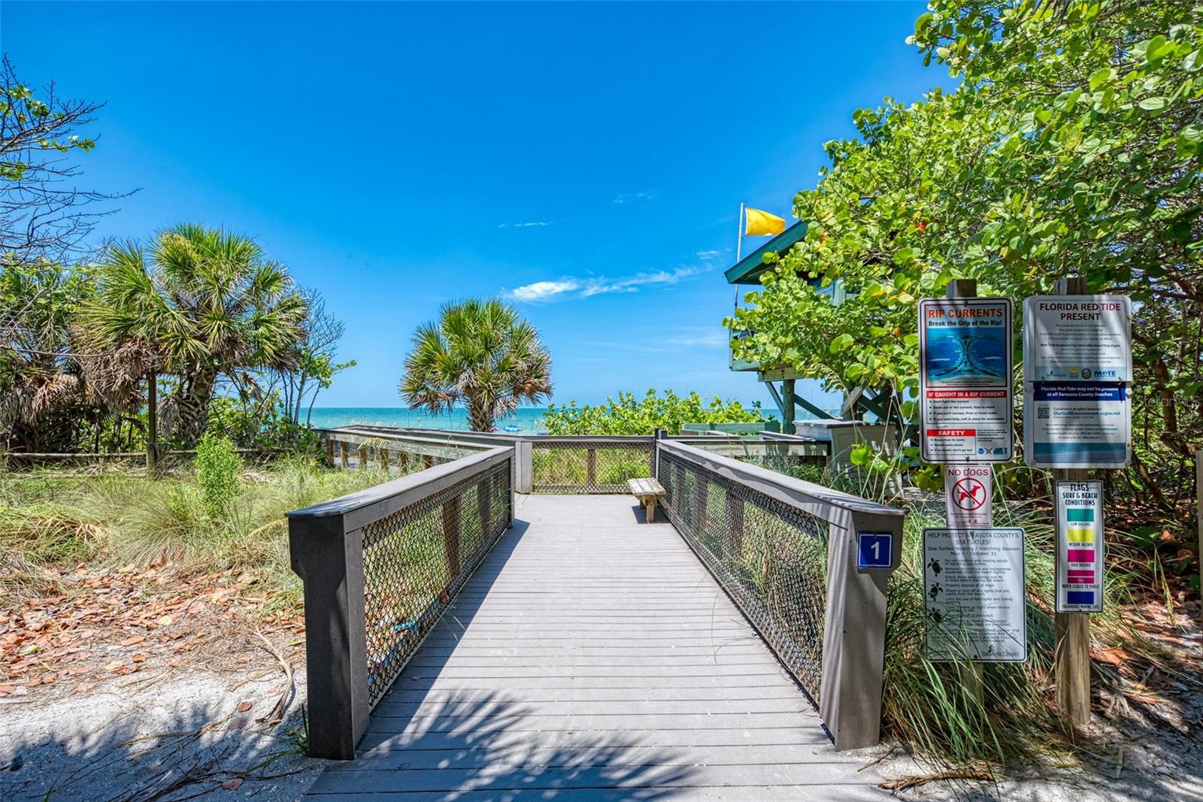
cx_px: 602
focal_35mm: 17
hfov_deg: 93.3
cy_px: 401
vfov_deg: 70.5
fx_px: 568
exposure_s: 1/200
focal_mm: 17
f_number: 7.1
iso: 250
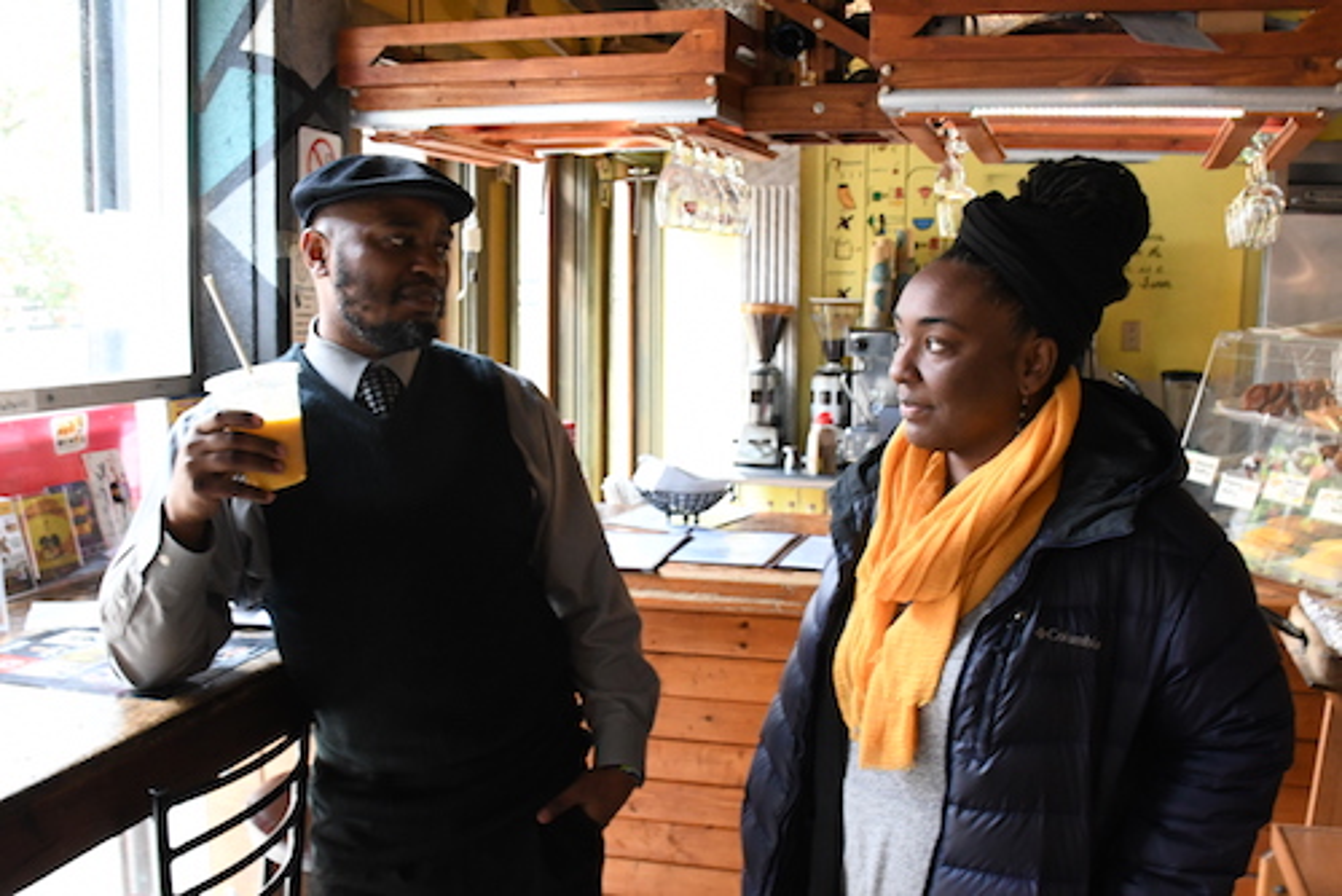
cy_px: 448
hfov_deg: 53.1
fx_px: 1343
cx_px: 671
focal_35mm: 36
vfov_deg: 36.9
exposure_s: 1/50
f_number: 5
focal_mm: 18
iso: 2500
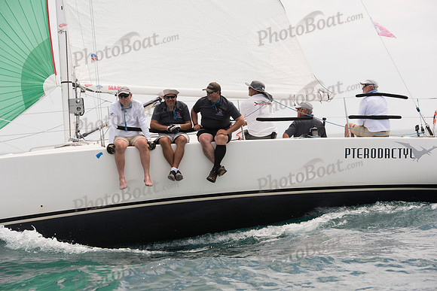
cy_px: 146
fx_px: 1408
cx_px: 218
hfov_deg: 17.6
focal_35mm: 116
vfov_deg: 11.8
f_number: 6.3
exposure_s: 1/1250
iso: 250
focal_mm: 116
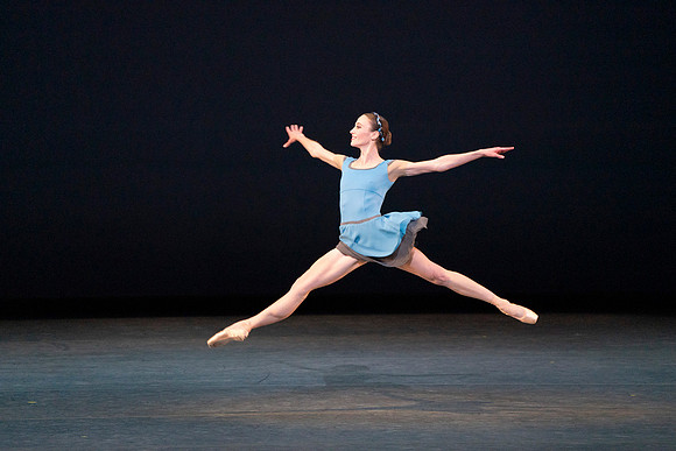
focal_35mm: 361
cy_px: 226
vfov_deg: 3.8
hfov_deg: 5.7
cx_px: 338
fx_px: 6780
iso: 6400
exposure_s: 1/400
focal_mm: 361
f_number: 5.6
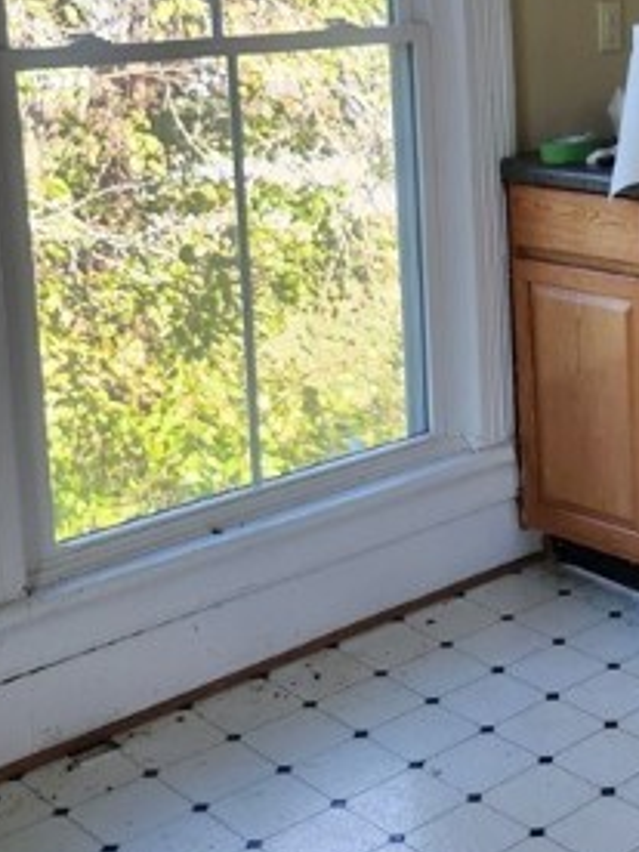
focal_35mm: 64
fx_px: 1575
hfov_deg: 21.1
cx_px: 800
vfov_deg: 29.8
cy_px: 207
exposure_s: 1/180
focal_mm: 5.54
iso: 125
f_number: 1.8
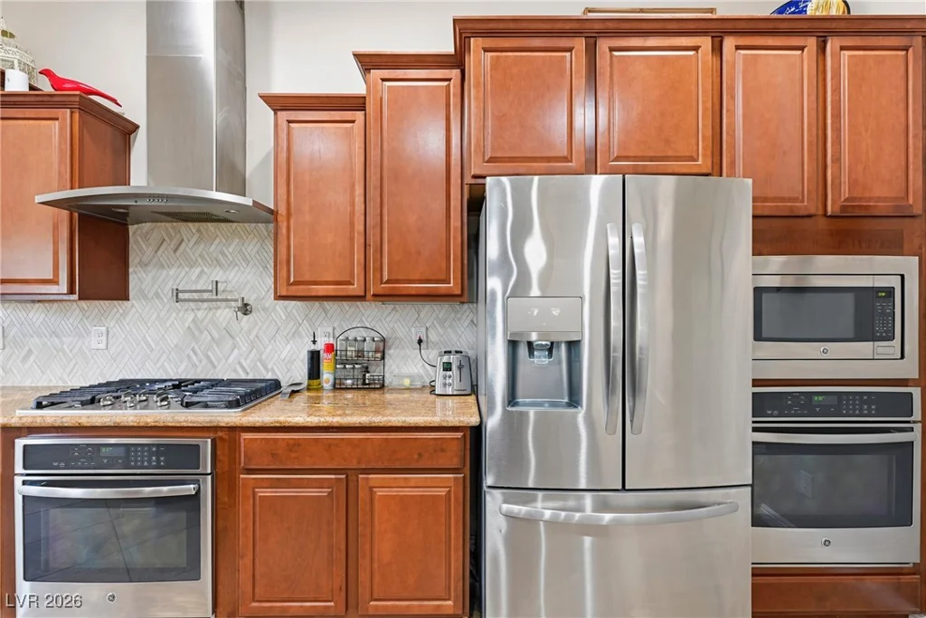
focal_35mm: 16
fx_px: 412
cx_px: 463
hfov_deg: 96.7
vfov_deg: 73.8
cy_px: 309
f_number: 9
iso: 500
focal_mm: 16
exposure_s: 1/30
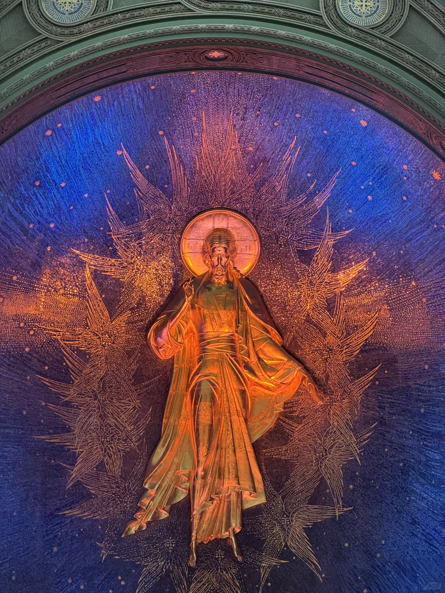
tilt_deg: +18.1
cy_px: 296
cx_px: 222
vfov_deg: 16.4
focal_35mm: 120
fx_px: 2057
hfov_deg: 12.3
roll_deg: -0.6
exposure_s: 1/50
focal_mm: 15.66
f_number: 2.8
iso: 250
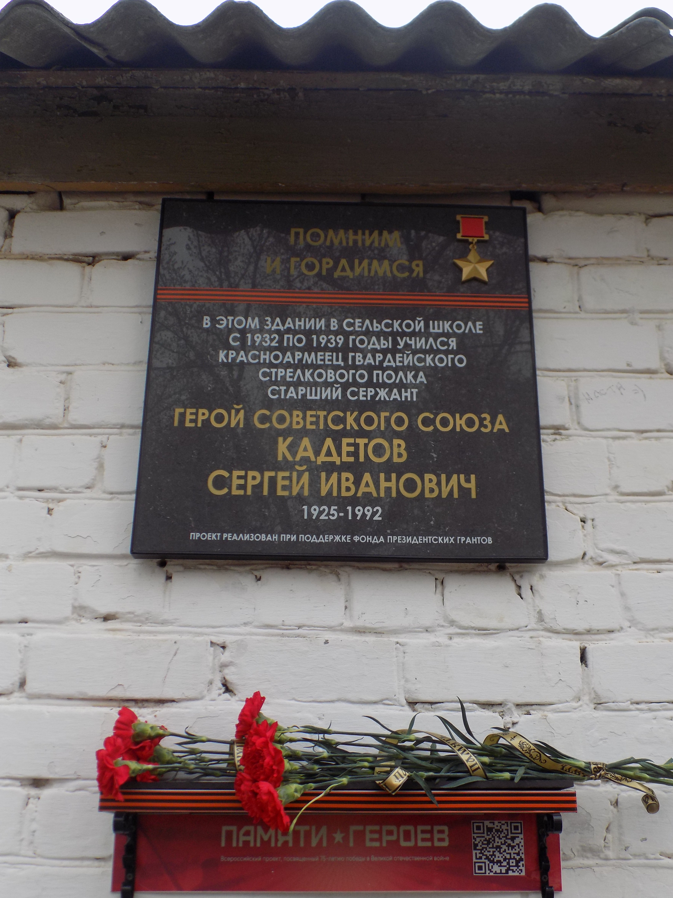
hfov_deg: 38.7
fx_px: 959
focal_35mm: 37
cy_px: 449
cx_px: 336
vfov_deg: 50.1
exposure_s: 1/400
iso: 80
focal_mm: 6.6
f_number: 3.5
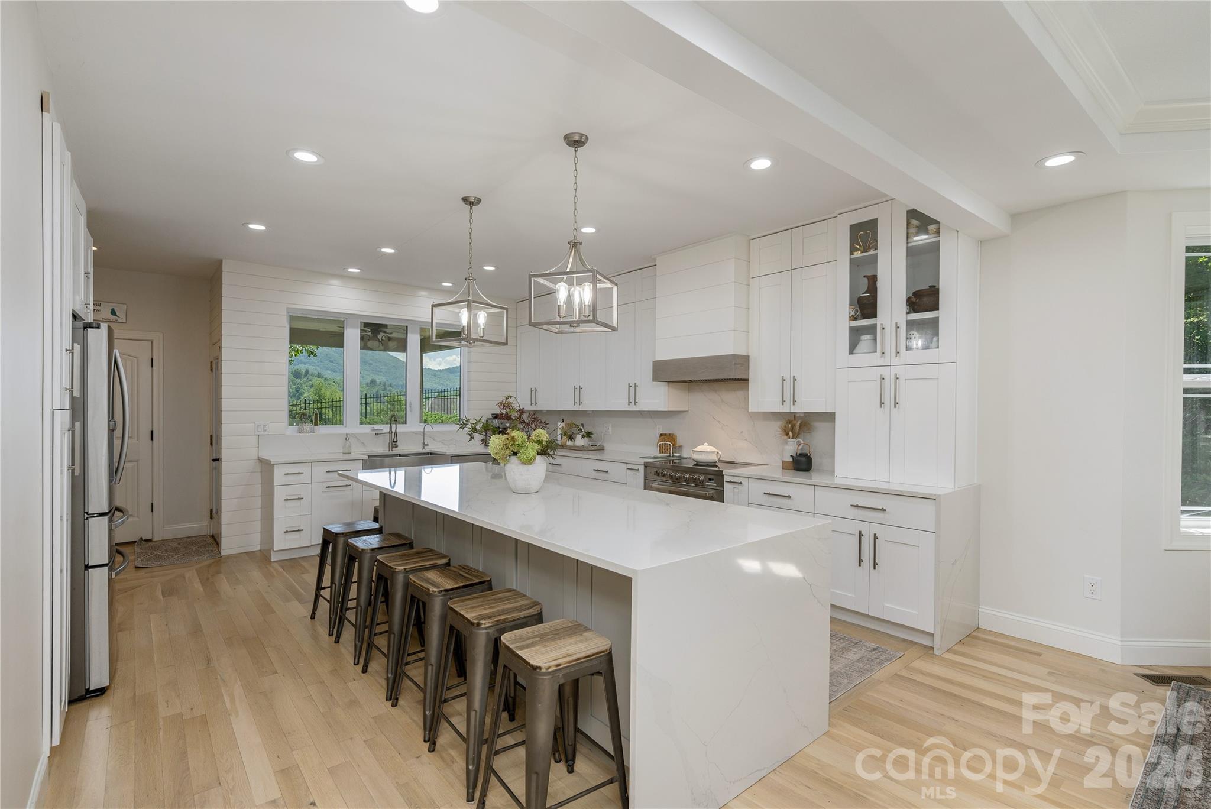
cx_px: 606
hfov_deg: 96.7
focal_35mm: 16
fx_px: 539
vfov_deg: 73.8
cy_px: 404
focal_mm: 16
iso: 320
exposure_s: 1/125
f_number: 7.1
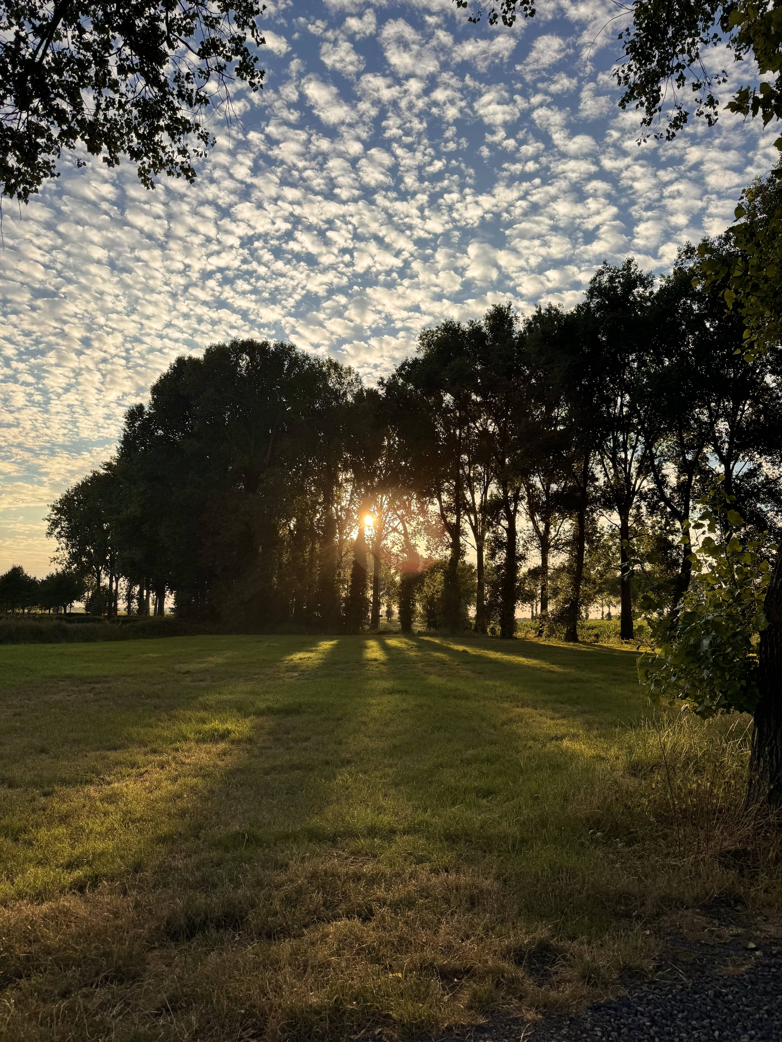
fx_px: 723
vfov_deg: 71.6
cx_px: 391
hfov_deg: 56.8
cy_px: 521
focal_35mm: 24
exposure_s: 1/3413
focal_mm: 6.76
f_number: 1.78
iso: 80
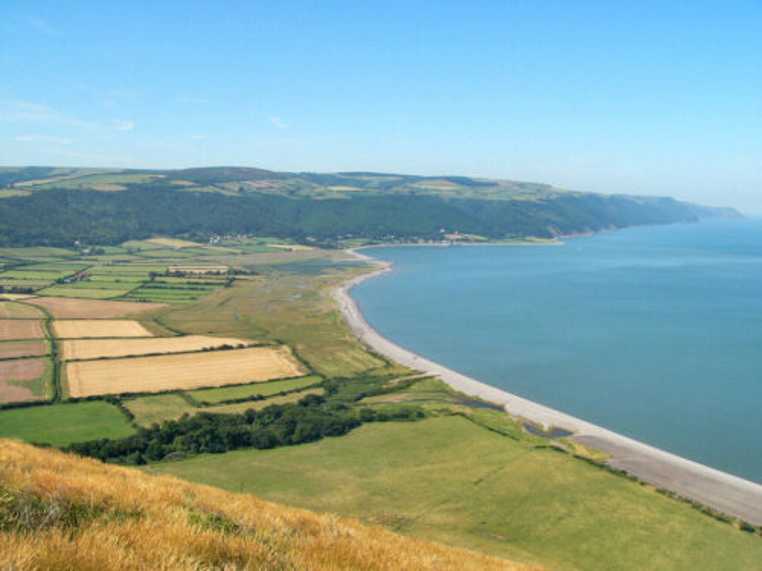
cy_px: 286
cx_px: 381
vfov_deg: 39.7
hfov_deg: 51.4
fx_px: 792
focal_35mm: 36
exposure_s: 1/200
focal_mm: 6
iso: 100
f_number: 8
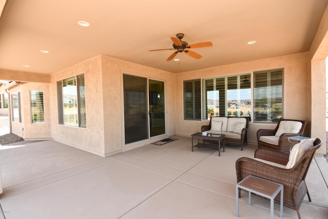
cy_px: 110
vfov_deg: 73.7
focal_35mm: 16
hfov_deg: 96.7
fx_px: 146
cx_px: 164
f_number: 5.6
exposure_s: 1/125
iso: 110
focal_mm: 11
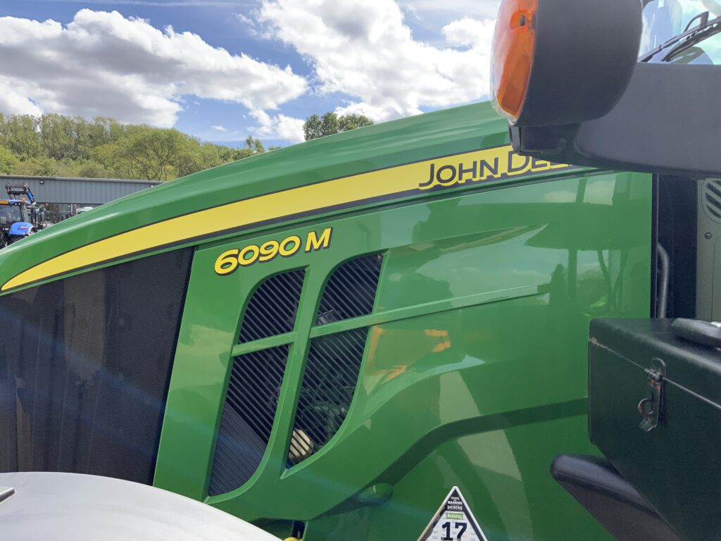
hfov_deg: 61.7
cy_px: 270
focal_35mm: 29
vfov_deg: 48.2
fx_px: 604
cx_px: 360
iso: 16
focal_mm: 3
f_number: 1.8
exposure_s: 1/898
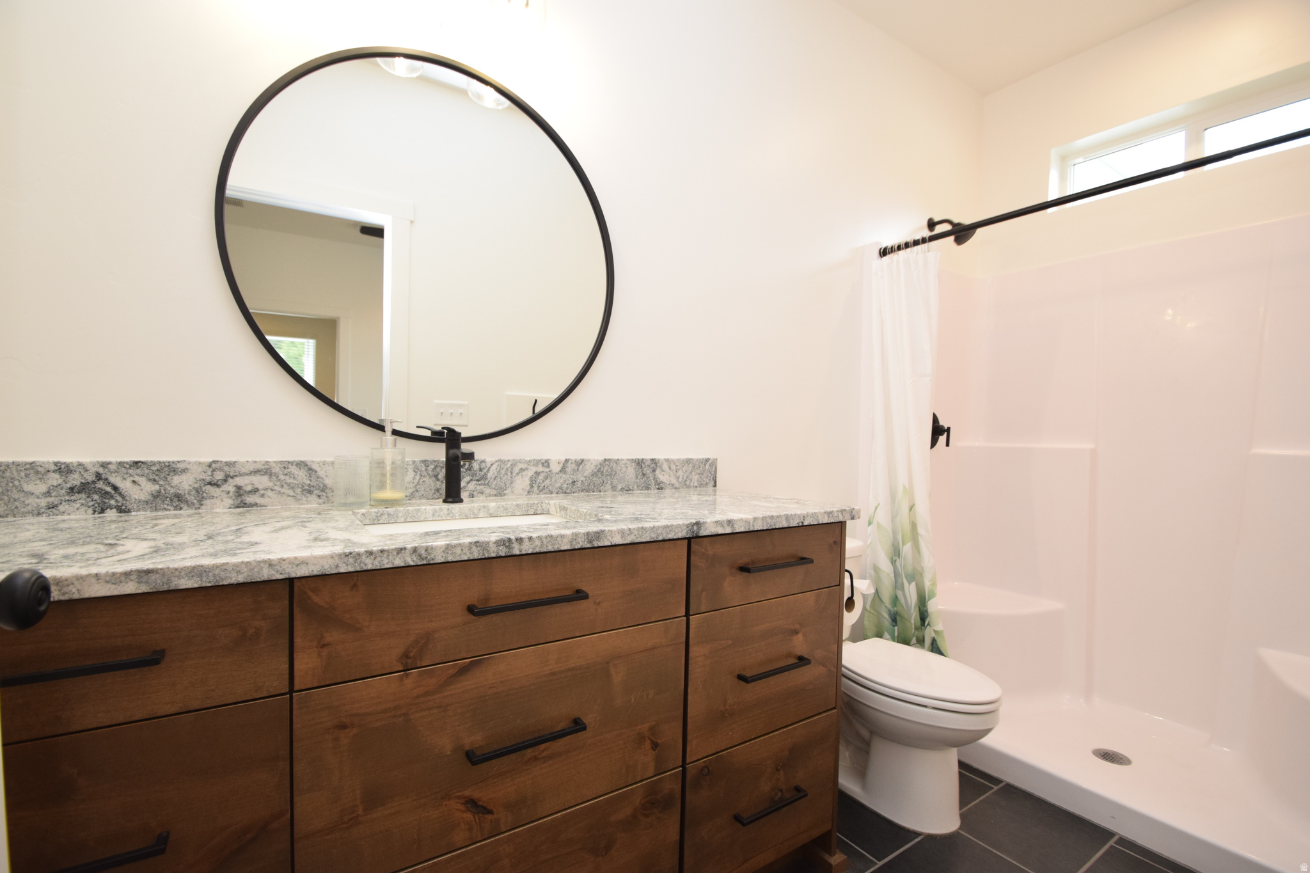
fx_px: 546
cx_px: 655
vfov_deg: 77.3
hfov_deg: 100.4
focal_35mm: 15
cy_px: 436
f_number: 5
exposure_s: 1/100
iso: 800
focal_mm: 10
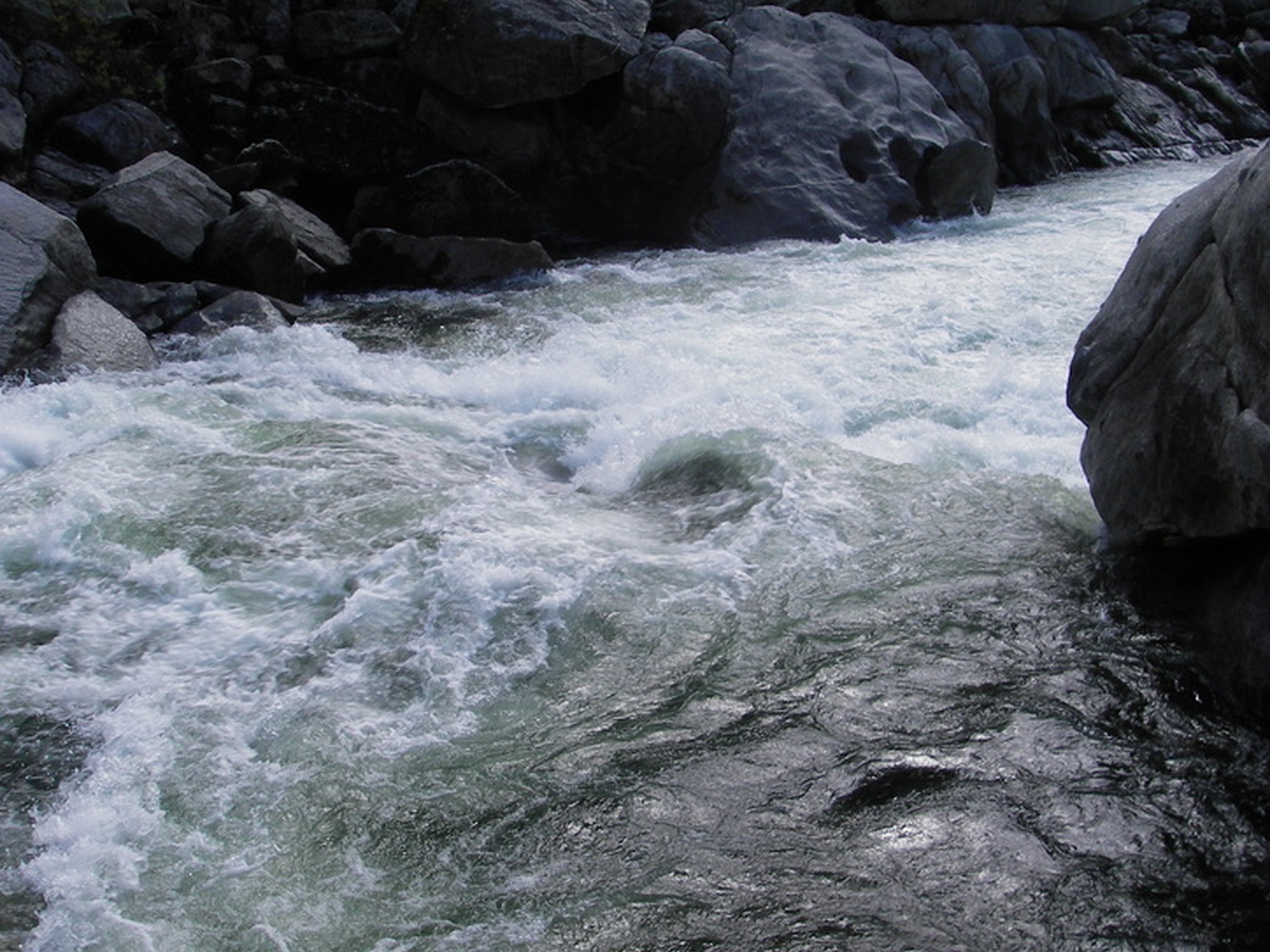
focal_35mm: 42
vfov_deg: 34.3
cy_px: 458
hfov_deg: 44.7
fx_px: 1541
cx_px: 570
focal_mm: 6.3
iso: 50
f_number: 6.6
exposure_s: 1/100
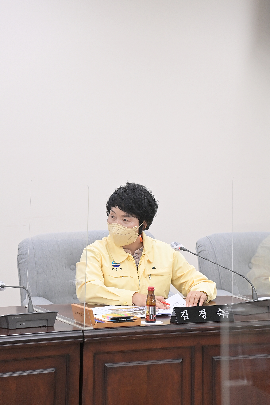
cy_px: 202
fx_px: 1350
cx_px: 135
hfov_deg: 11.4
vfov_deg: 17.1
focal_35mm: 120
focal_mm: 120
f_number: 5
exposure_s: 1/320
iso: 3200
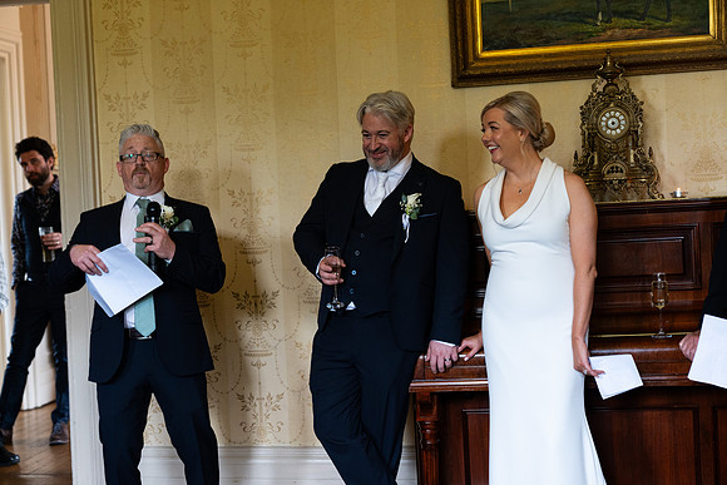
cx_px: 364
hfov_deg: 35.0
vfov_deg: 23.8
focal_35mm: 57
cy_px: 242
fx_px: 1151
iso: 2000
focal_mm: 57
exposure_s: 1/160
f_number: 2.8
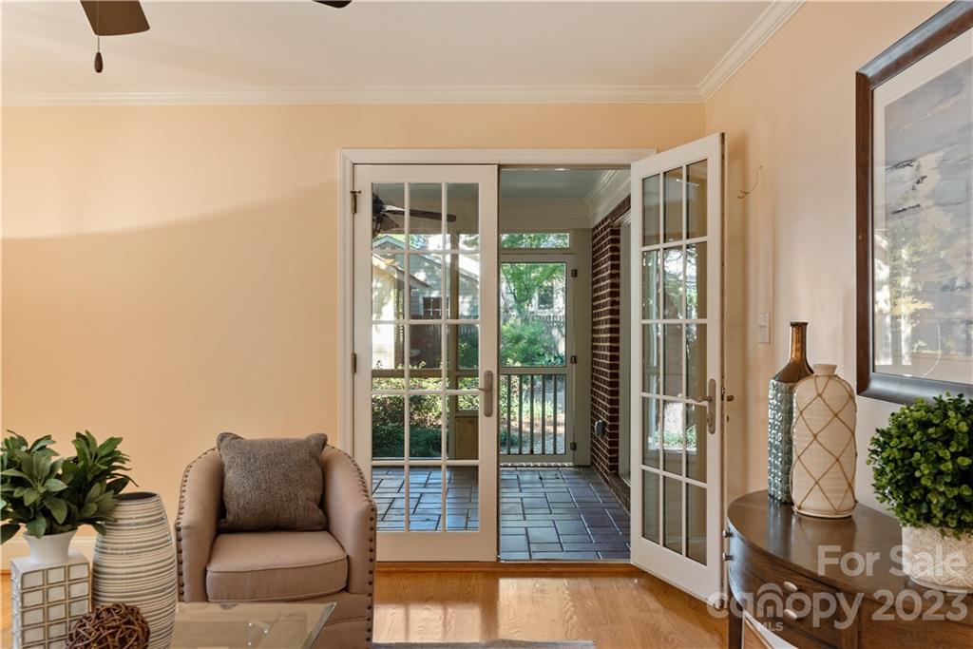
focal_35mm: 30
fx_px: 811
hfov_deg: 61.9
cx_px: 486
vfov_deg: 43.6
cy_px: 324
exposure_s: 1/10
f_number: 9
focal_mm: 30
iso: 400
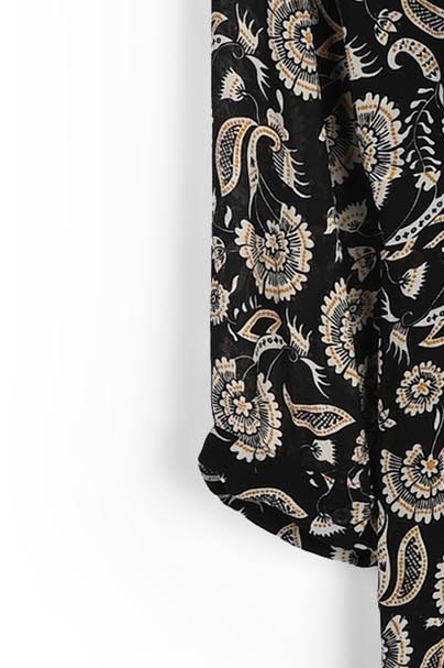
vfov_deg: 7.1
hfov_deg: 4.7
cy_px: 527
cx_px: 710
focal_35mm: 290
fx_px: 5371
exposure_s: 1/125
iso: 100
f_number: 11
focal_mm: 44
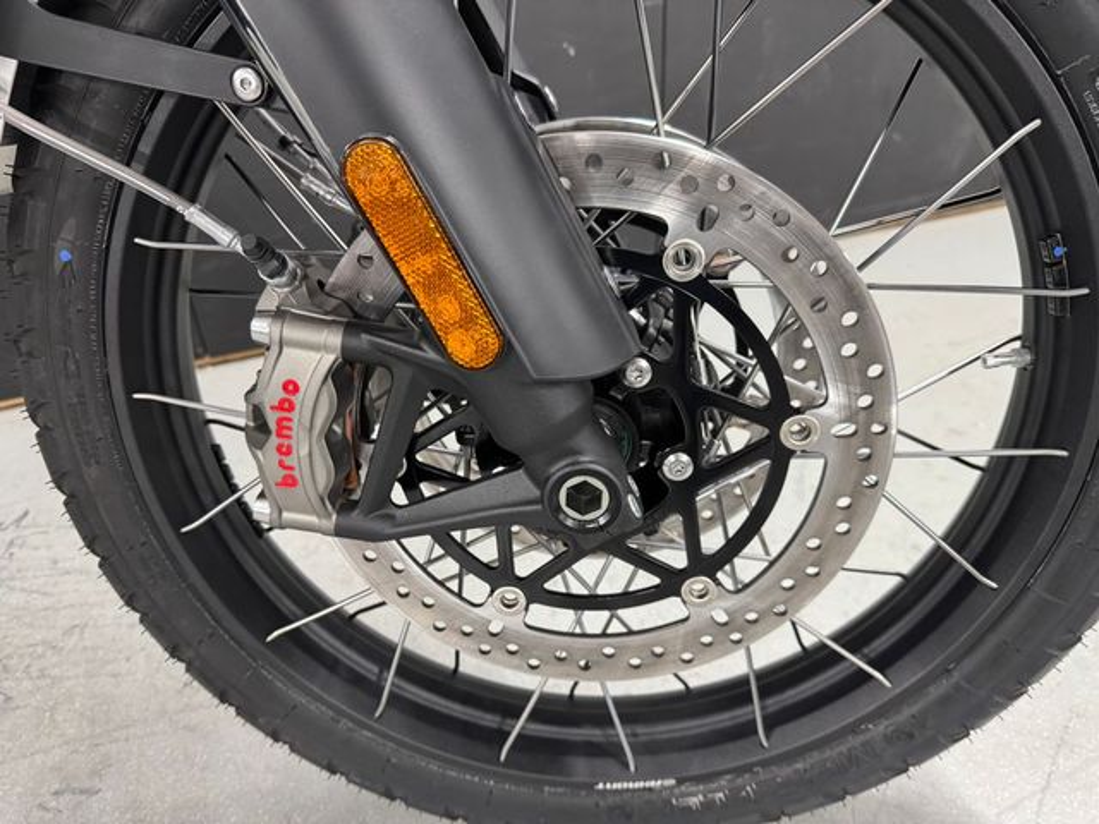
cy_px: 412
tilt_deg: -32.0
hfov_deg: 71.6
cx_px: 550
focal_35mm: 24
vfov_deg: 56.8
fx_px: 762
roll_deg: +4.4
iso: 320
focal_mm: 6.76
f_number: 1.78
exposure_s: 1/50
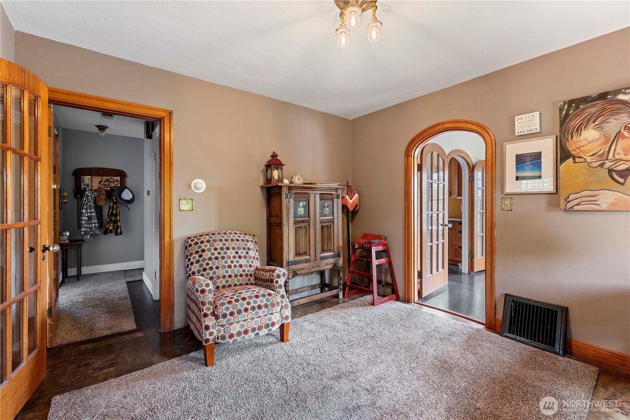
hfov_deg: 100.4
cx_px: 315
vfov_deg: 77.4
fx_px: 263
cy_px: 210
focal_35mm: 15
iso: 200
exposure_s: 1.3
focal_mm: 15
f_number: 8
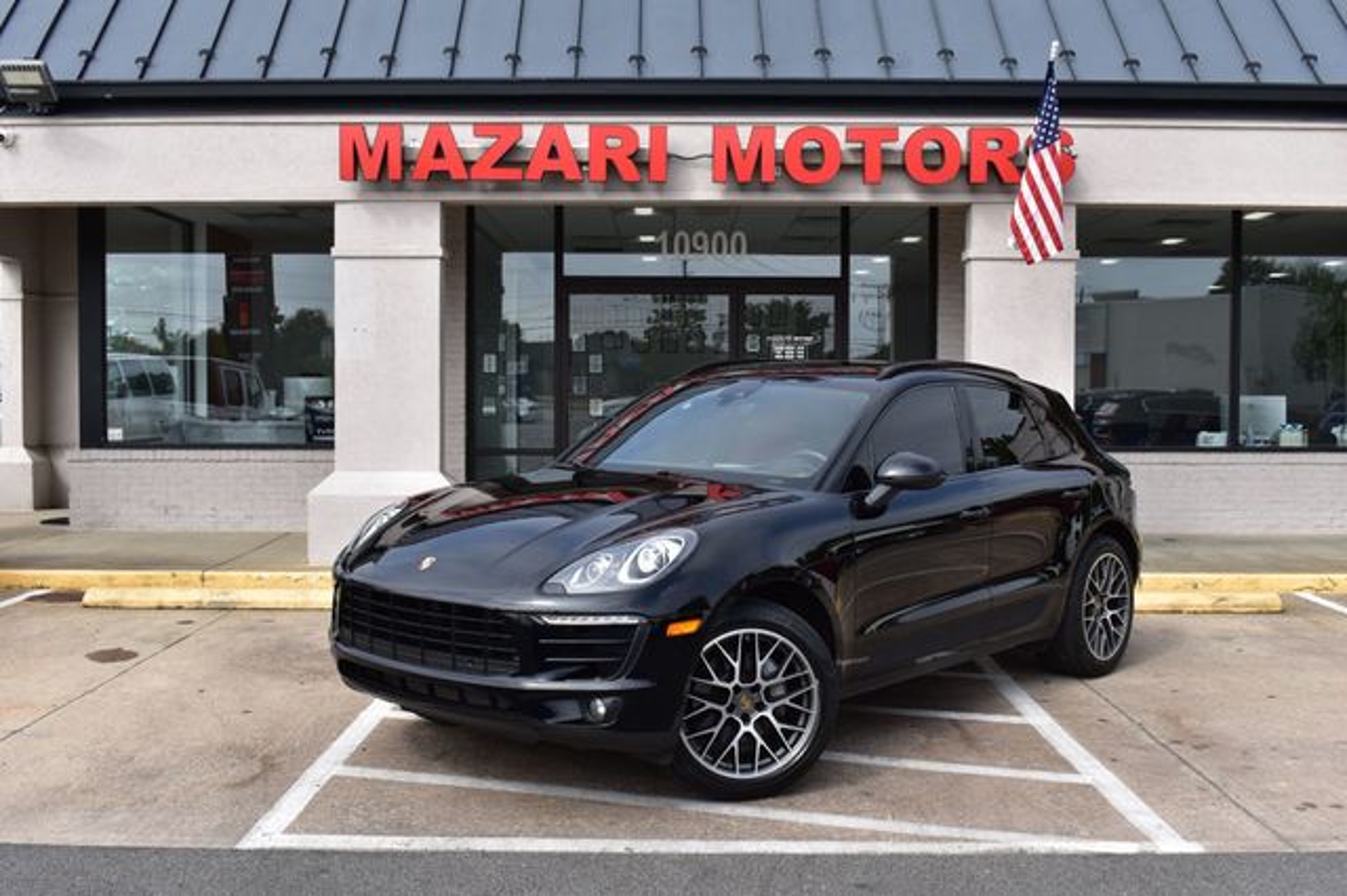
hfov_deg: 49.6
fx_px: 1458
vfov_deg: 34.2
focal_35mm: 39
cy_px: 448
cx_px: 674
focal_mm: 26
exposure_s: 1/400
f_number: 11
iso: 400
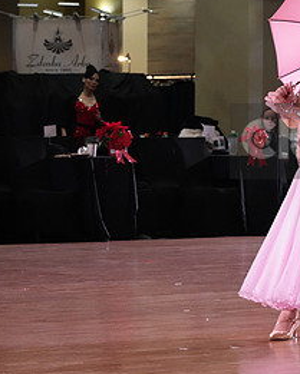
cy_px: 141
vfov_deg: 8.8
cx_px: 386
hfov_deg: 7.0
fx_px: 2429
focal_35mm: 219
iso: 5000
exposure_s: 1/320
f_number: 5.6
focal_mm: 105
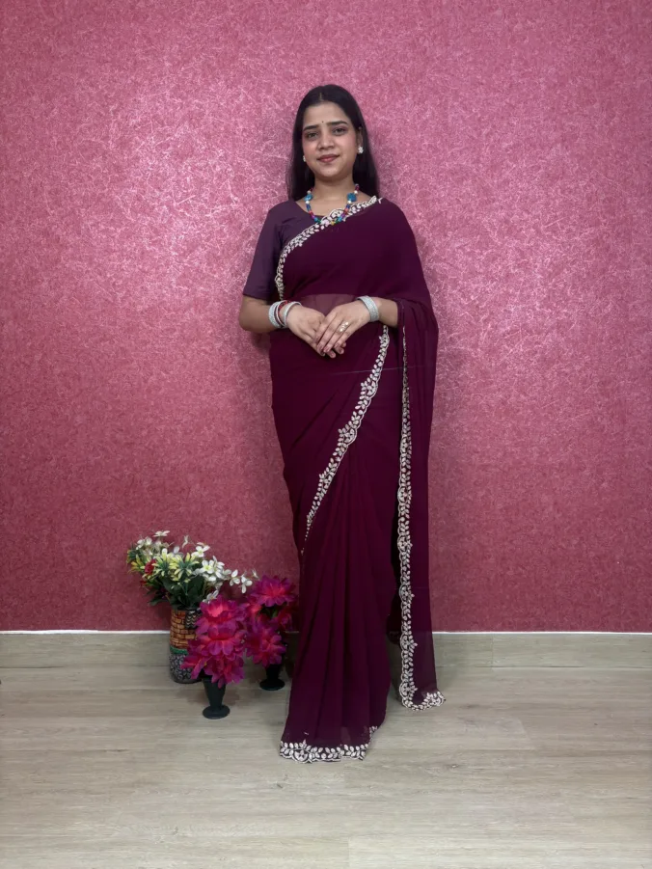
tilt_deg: -4.6
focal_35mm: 26
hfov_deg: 53.1
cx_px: 326
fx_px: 653
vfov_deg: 67.3
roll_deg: +0.8
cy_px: 434
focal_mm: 5.96
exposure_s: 1/100
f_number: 1.6
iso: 40
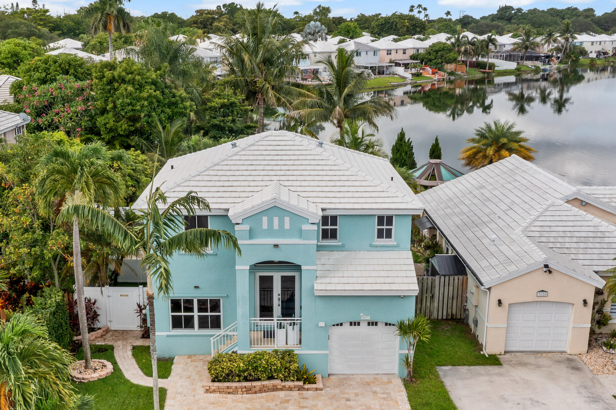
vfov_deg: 29.7
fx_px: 770
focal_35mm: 45
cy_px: 264
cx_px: 290
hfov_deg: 43.6
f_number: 6.3
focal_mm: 10.26
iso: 100
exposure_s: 1/200
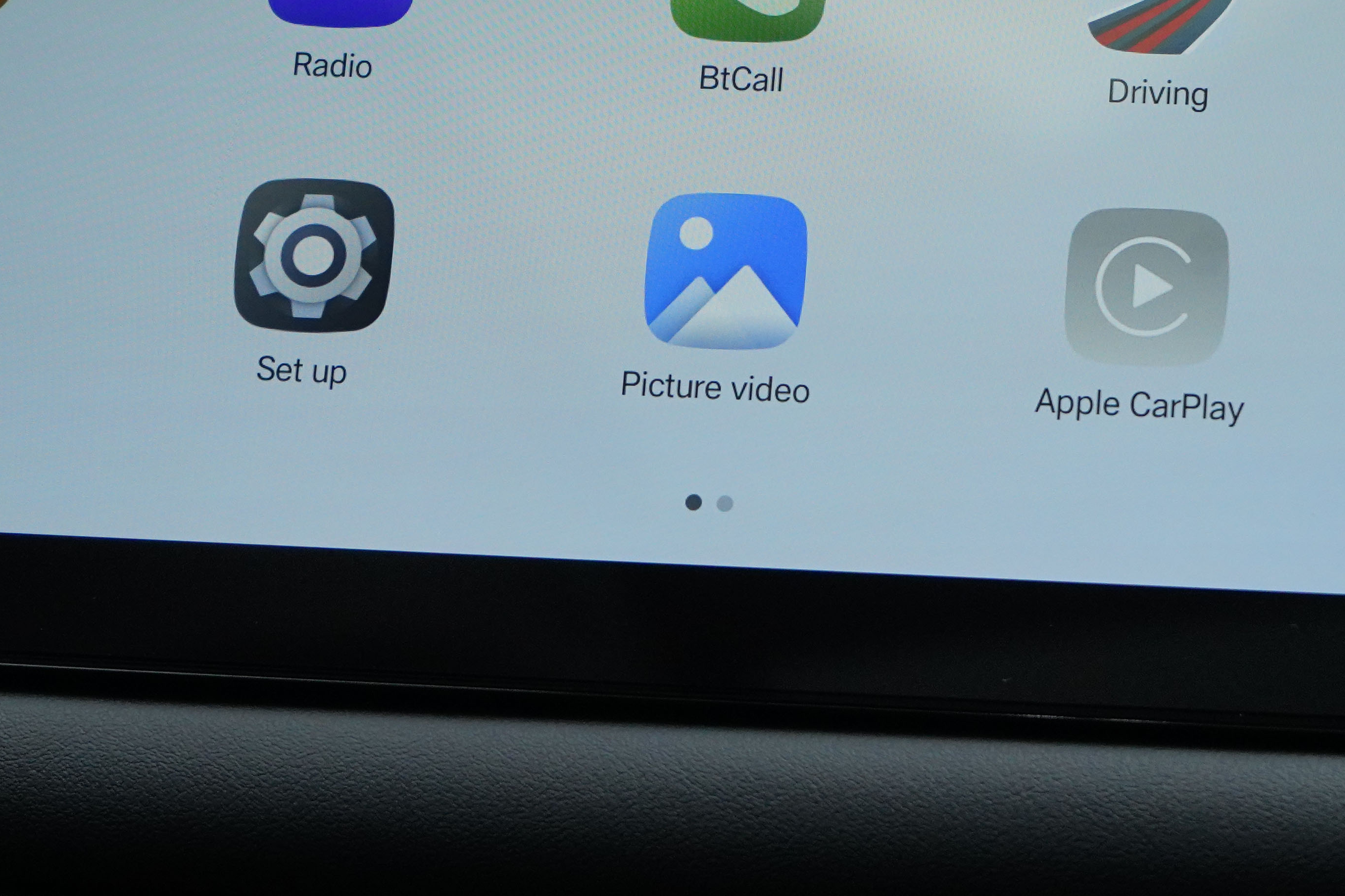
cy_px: -46
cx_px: 664
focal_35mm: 153
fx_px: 5716
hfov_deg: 13.4
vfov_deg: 8.9
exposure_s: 1/200
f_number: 5.6
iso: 2500
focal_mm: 70
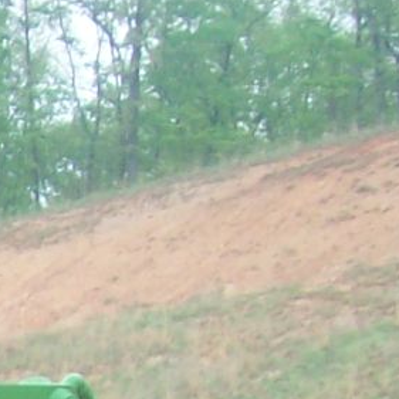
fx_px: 3025
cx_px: -755
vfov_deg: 7.1
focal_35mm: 232
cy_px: 949
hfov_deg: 6.9
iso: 80
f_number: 2.7
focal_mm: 6
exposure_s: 1/156
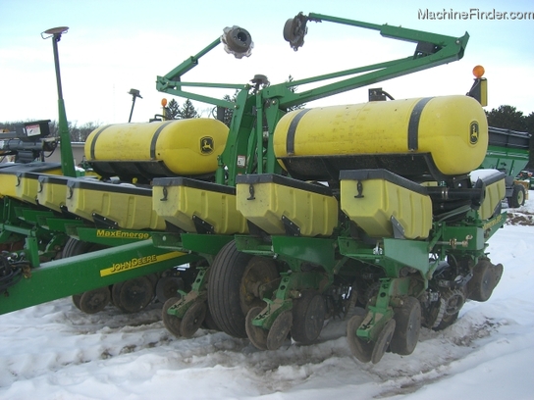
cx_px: 267
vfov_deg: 37.7
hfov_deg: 49.0
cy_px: 200
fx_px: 586
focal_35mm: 38
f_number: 2.7
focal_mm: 6.2
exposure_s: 1/200
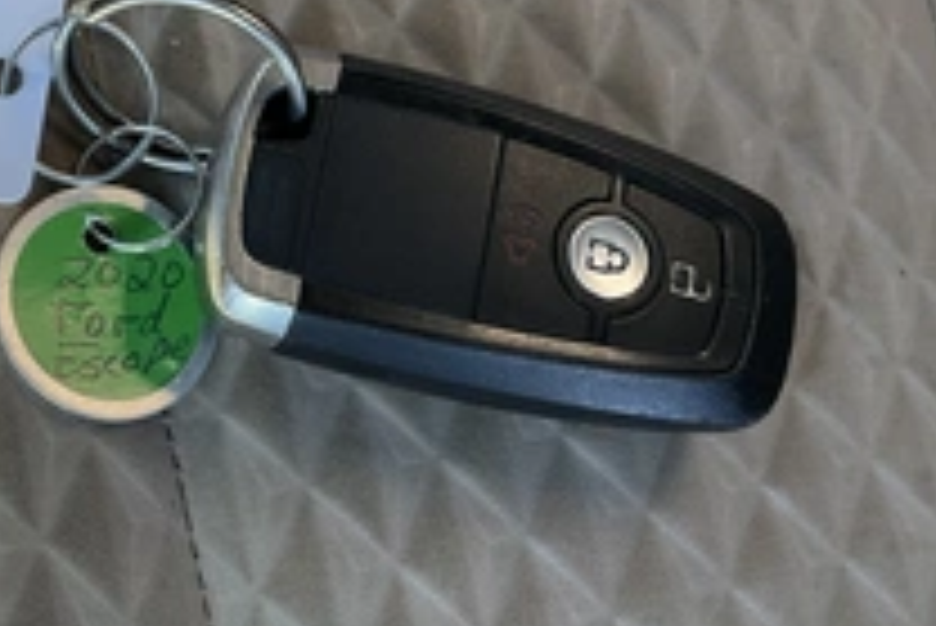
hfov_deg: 33.3
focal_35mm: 58
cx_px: 162
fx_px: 1509
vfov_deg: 23.4
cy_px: 293
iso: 20
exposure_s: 1/150
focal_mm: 3
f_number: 1.8
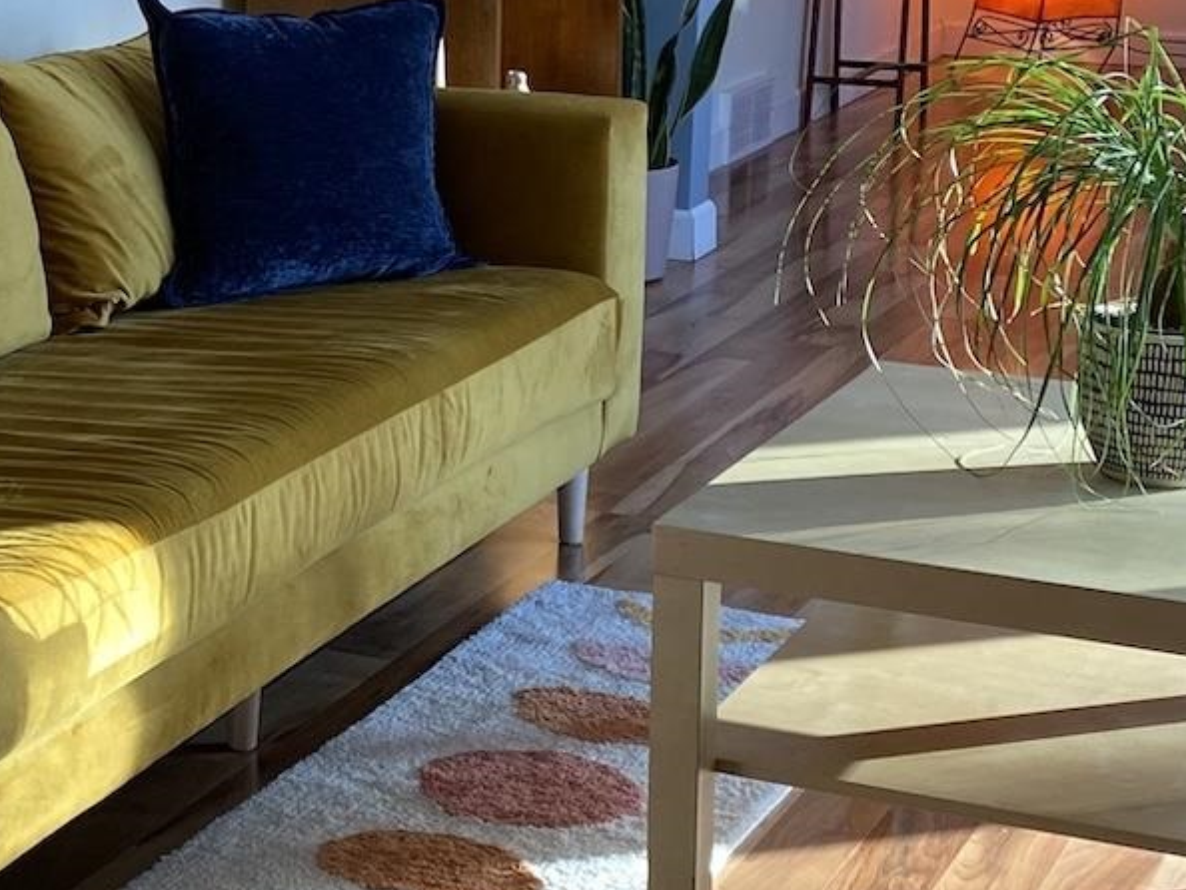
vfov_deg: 17.5
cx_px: -40
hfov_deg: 22.3
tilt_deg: -12.1
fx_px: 2879
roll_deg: +1.3
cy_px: 303
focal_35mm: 84
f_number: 1.8
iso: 80
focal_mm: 4.25
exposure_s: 1/120
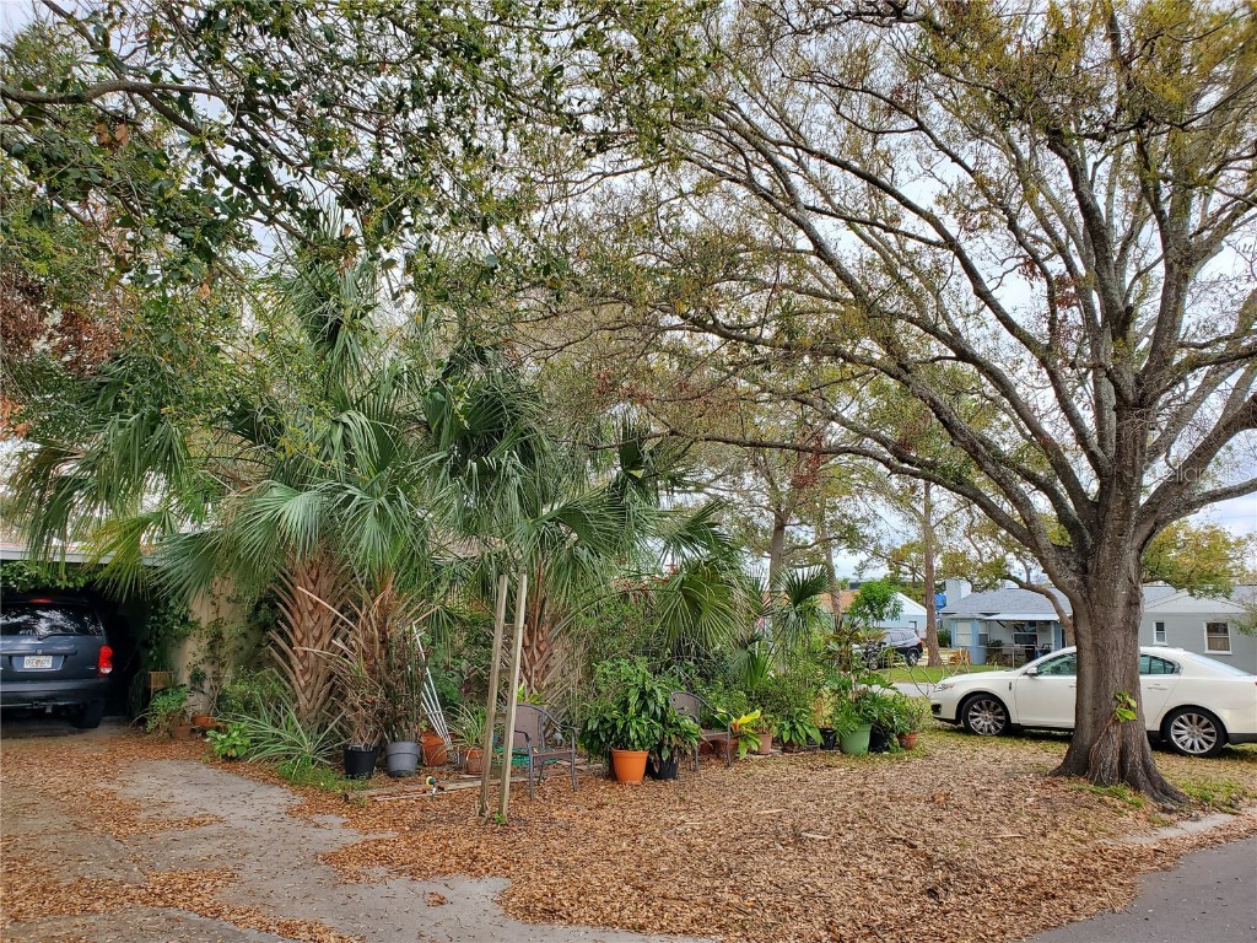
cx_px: 628
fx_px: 944
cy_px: 472
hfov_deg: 67.3
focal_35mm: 26
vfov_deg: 53.1
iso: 50
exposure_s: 1/315
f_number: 2.4
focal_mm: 4.3
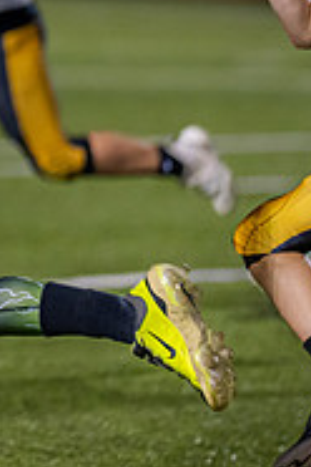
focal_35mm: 512
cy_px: 15
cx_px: -235
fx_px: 6634
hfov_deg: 2.7
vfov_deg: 4.0
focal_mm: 135
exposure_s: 1/1250
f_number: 1.8
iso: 1600
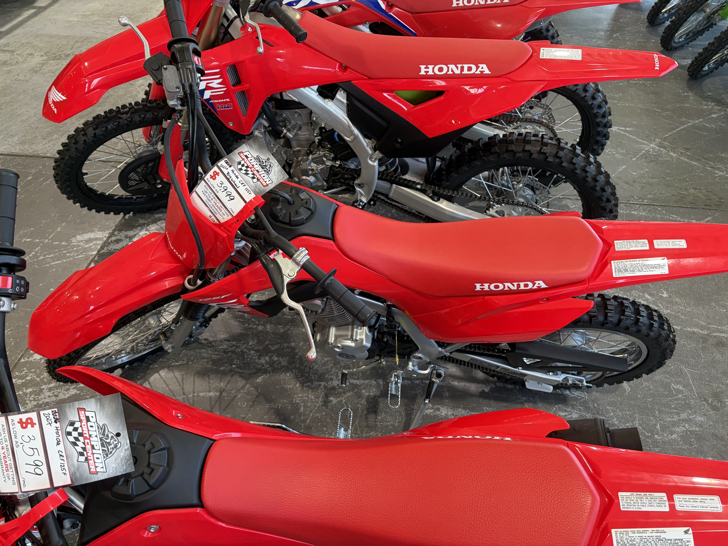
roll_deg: -1.3
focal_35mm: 26
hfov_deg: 67.3
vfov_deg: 53.1
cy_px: 273
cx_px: 364
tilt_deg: -40.3
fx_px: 547
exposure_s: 1/120
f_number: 1.6
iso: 125
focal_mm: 5.96
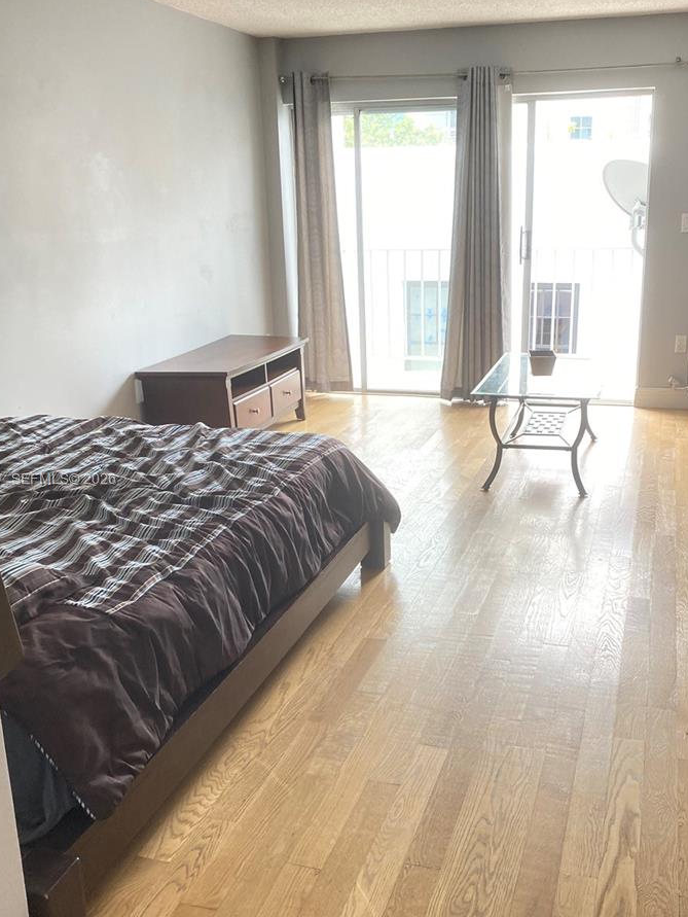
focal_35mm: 35
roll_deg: +0.8
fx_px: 927
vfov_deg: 52.6
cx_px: 389
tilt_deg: -16.3
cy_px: 481
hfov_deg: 40.6
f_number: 1.8
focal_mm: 4.25
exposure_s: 1/116
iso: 125
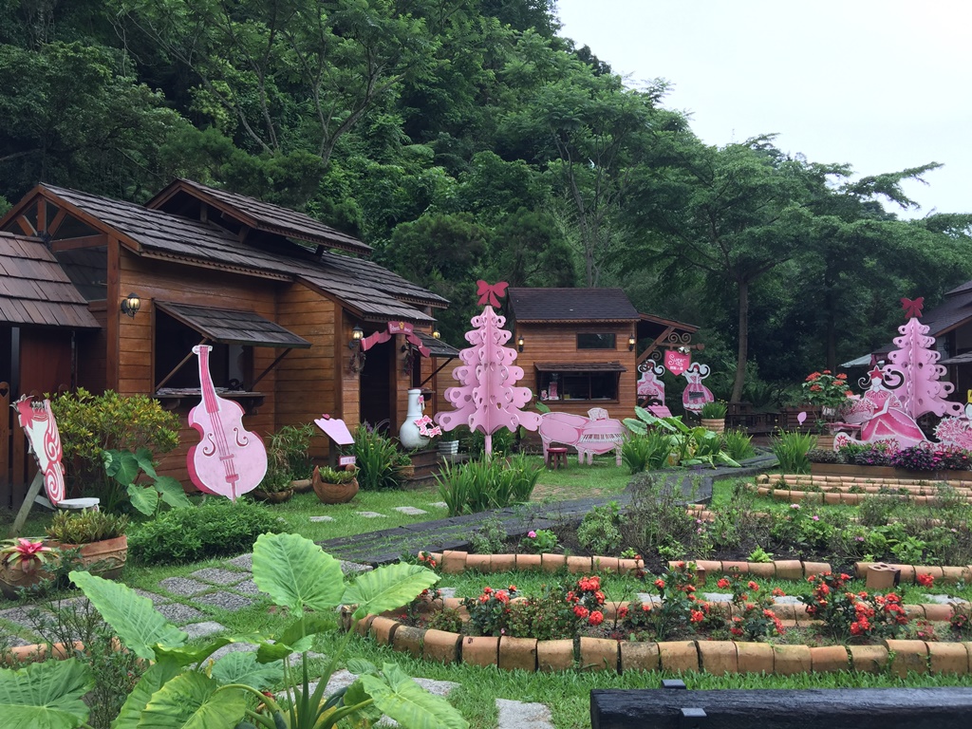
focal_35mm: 29
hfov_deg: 61.7
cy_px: 364
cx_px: 486
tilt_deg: +2.0
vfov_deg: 48.2
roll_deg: -1.0
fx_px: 814
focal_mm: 4.15
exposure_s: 1/282
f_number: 2.2
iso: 32
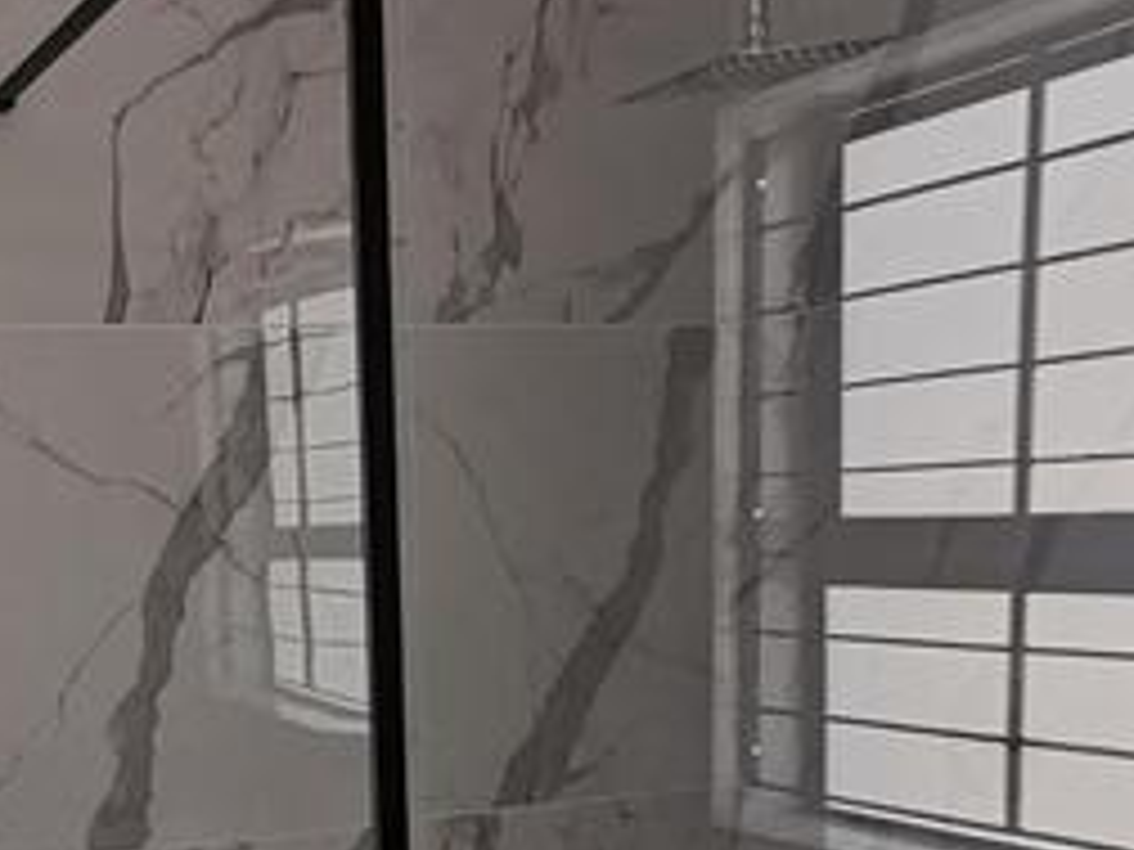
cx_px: 310
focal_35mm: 54
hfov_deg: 34.9
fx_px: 1769
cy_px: 810
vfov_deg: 25.9
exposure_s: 1/100
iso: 125
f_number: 2.4
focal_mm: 1.78
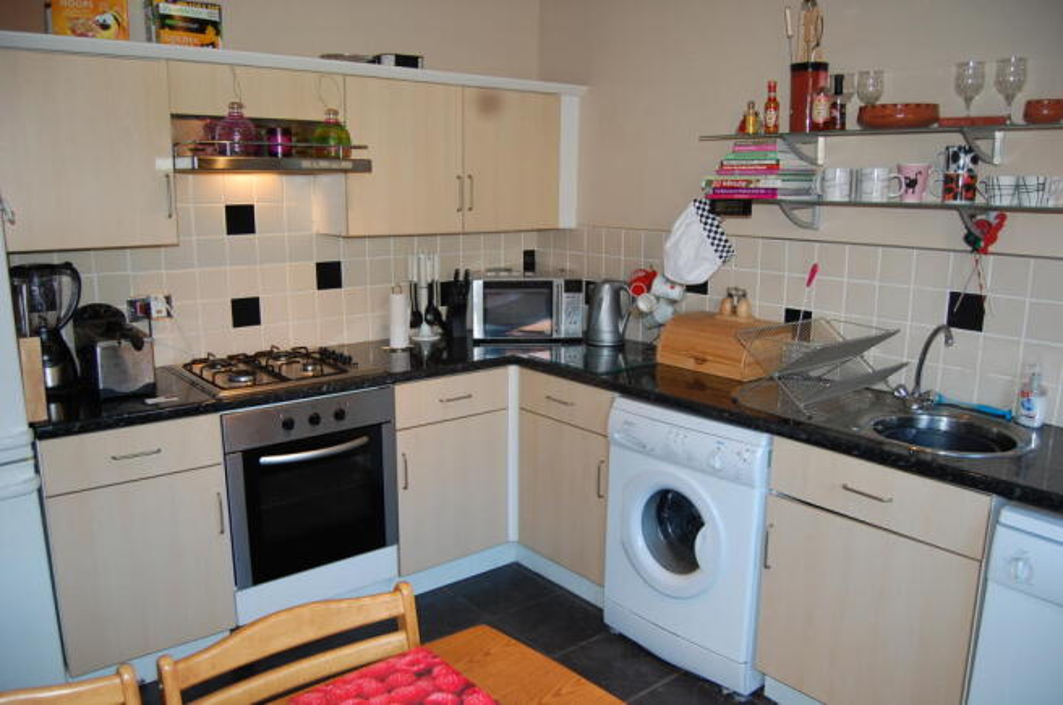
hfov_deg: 67.5
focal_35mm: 27
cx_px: 532
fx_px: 796
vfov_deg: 47.8
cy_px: 352
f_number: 3.5
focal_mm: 18
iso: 400
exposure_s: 1/60
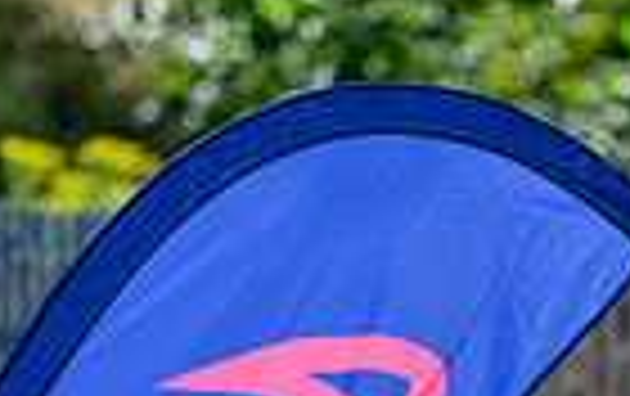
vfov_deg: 1.3
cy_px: 912
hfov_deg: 2.1
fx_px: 17558
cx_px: 514
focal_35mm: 1021
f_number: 3.5
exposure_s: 1/3200
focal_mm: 200
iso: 500
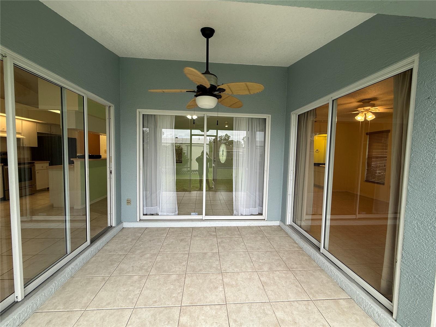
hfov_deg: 102.1
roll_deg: -1.3
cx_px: 218
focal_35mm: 14
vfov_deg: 85.7
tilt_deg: -2.7
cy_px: 164
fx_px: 176
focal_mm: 2.22
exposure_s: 1/120
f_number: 2.2
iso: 64
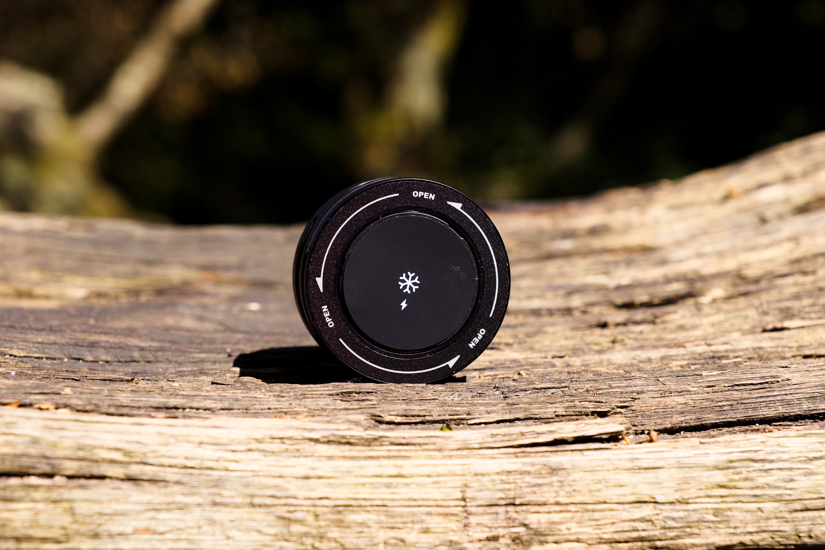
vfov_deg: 18.2
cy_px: 275
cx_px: 412
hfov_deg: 27.0
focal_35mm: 75
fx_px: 1719
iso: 100
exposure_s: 1/320
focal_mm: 50
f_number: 5
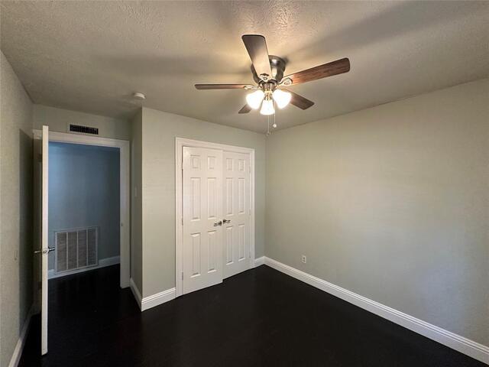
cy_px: 184
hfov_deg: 102.1
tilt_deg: +0.9
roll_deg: +0.0
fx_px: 198
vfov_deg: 85.7
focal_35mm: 14
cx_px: 244
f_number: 2.2
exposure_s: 1/60
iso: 160
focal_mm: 2.22
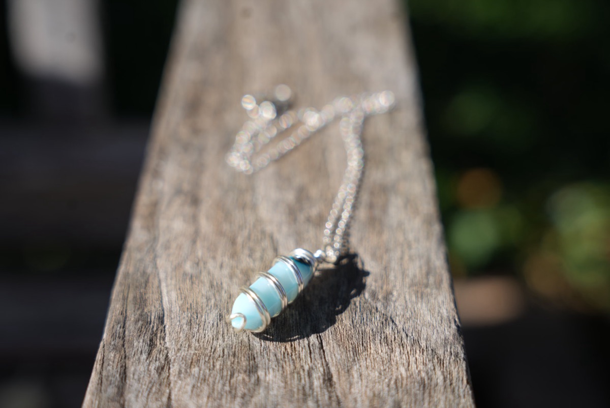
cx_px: 305
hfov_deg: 34.2
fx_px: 992
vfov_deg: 23.2
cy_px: 204
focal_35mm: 58
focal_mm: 58.5
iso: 100
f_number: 4.5
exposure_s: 1/320
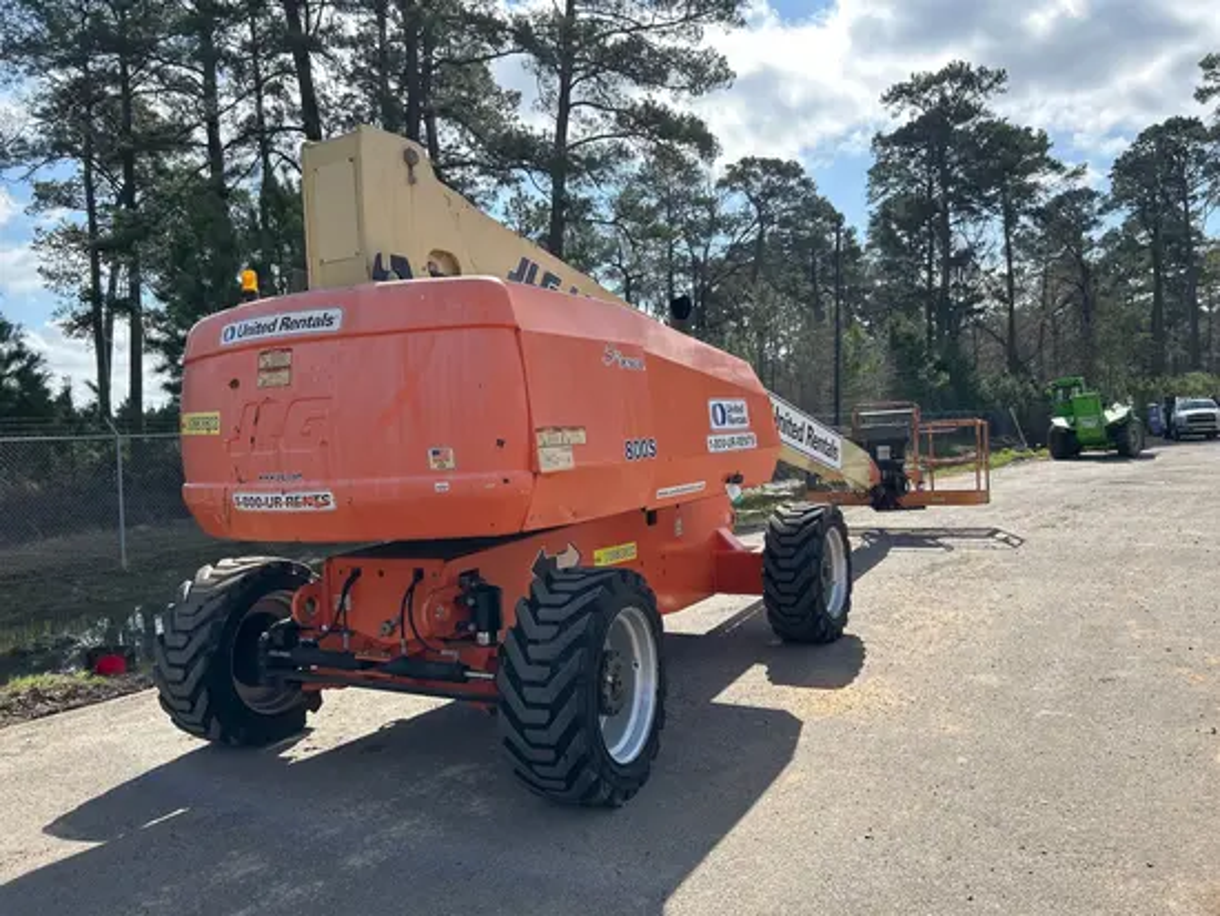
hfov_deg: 67.3
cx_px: 610
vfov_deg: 53.1
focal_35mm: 26
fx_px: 917
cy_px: 458
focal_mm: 5.7
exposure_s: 1/2915
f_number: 1.5
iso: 50
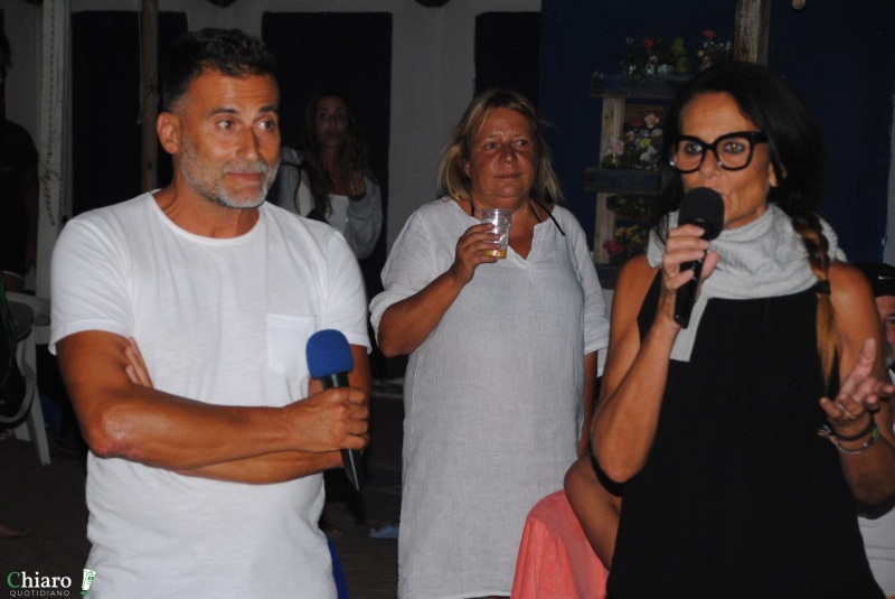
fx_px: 2314
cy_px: 300
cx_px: 448
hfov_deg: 21.9
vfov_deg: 14.7
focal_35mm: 93
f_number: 5
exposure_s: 1/60
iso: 800
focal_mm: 62
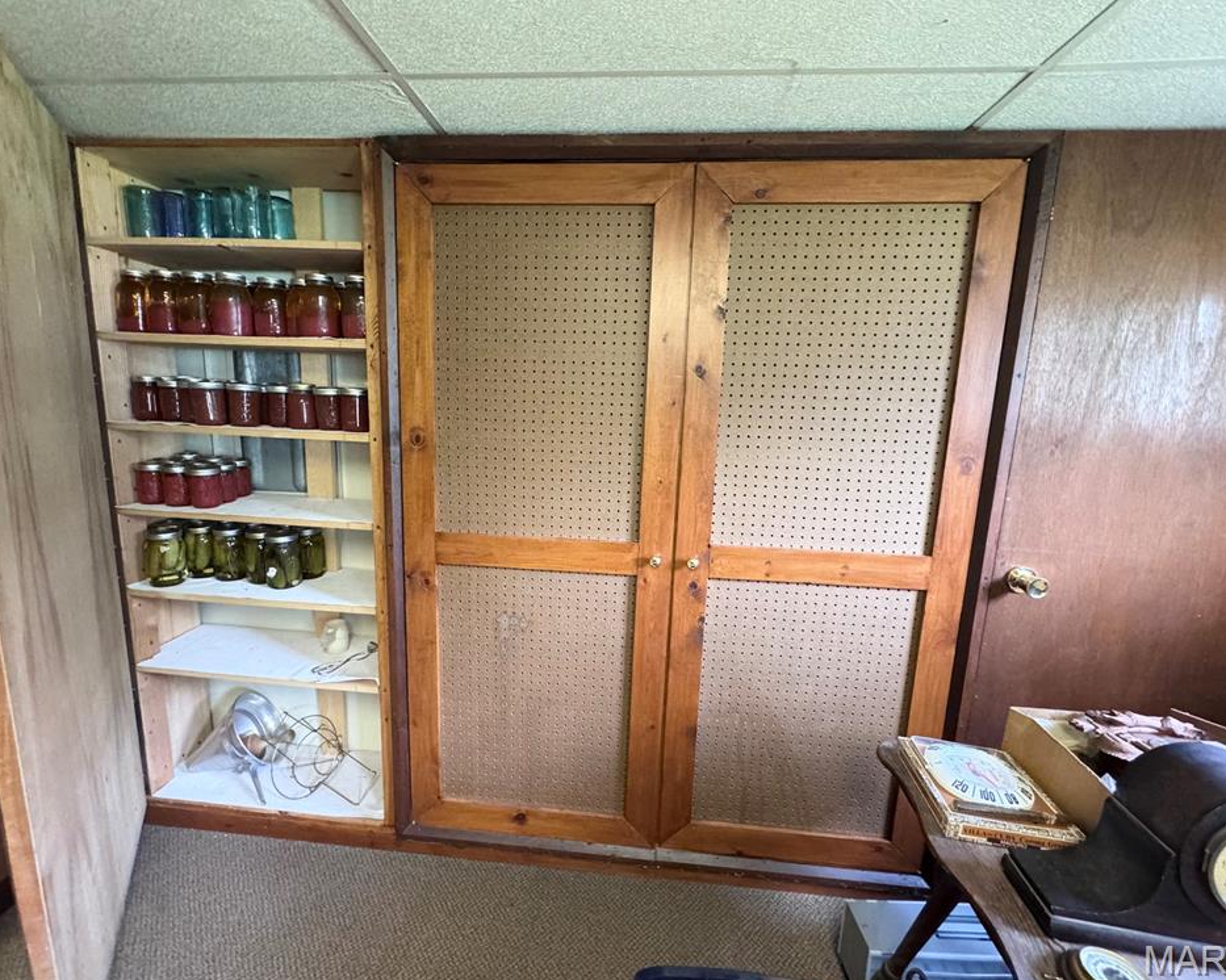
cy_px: 483
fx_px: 544
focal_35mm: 15
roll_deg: -1.4
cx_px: 603
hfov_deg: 96.8
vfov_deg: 84.0
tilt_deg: -9.5
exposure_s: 1/60
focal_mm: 2.22
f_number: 2.2
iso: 800
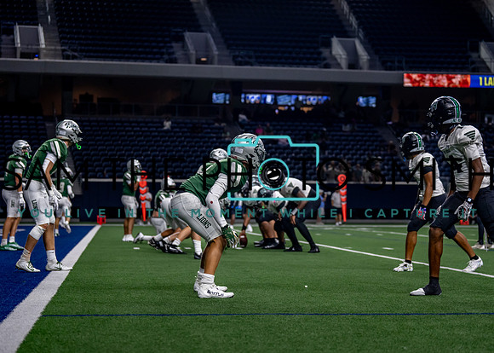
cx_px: 253
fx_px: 1142
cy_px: 183
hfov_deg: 24.4
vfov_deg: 17.6
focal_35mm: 81
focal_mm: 70
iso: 2000
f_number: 2.8
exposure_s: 1/1000
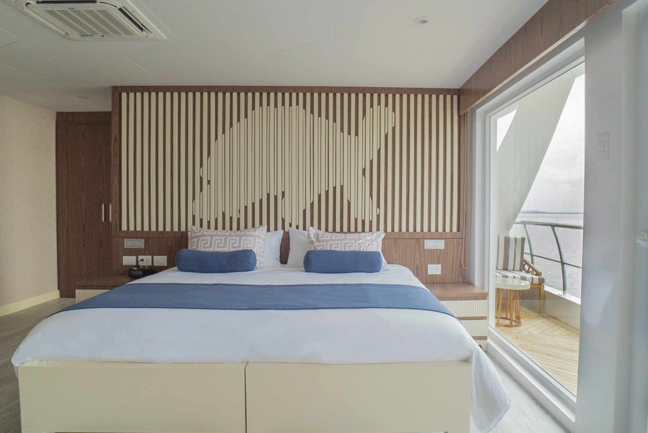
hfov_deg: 78.3
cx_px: 359
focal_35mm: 22
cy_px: 232
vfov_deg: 57.2
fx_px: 396
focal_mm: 10
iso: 1000
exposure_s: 1/160
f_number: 8
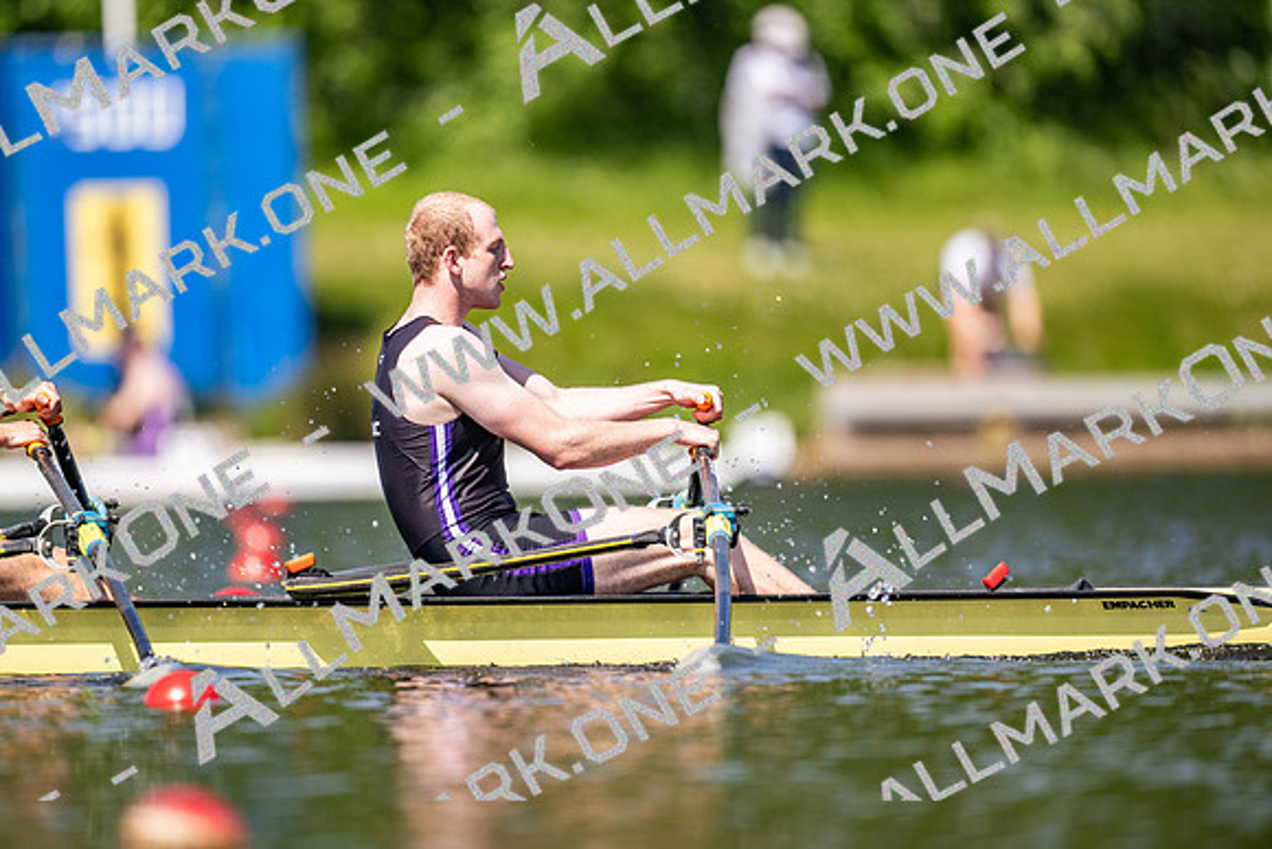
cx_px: 636
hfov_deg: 3.4
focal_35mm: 600
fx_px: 21204
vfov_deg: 2.3
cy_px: 424
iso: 250
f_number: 4
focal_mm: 600
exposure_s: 1/2500
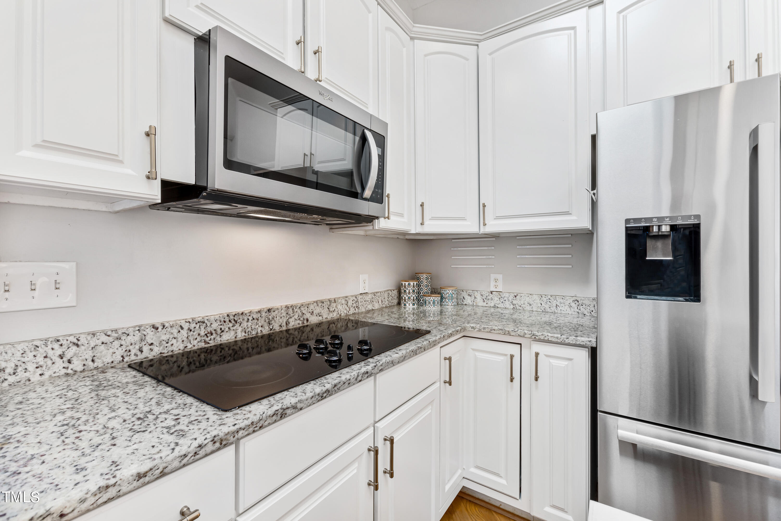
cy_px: 260
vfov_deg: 77.3
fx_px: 325
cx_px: 390
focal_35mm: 15
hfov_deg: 100.4
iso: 100
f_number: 8
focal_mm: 10
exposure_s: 1/4
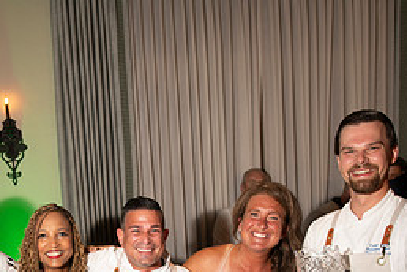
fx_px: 509
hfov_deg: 42.3
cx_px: 104
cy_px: 293
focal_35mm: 45
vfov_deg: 27.5
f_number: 8
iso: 400
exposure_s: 1/80
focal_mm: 20
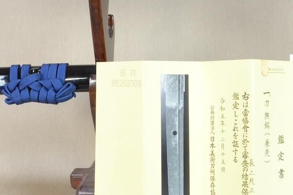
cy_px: 4
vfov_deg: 18.0
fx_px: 601
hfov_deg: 26.8
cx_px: 237
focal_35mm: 74
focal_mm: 20
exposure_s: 1/2
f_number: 11
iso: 400
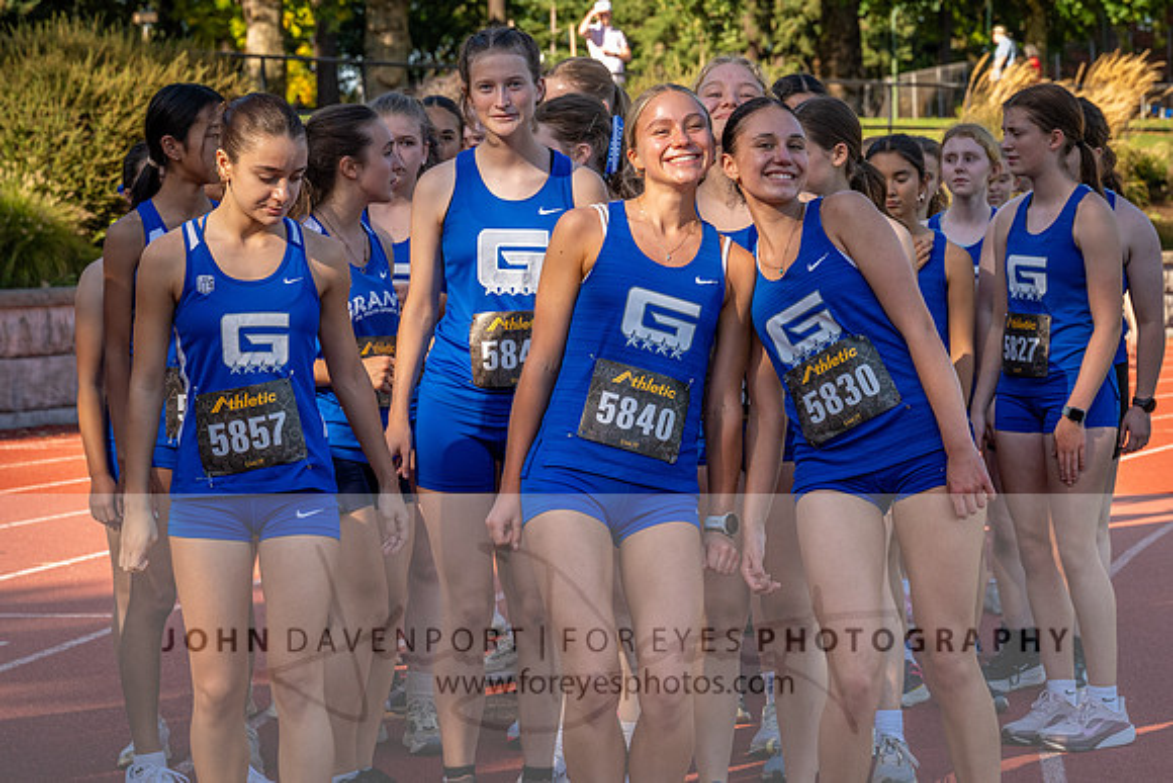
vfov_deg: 14.0
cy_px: 392
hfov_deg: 20.8
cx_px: 671
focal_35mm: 98
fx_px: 3197
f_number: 5.6
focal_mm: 61
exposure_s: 1/800
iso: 560
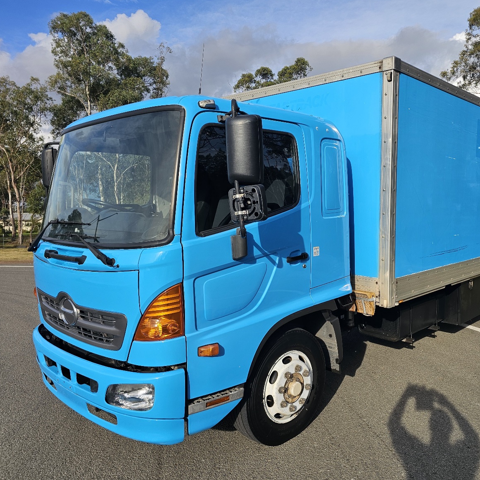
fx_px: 439
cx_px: 318
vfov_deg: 57.3
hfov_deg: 56.1
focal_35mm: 28
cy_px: 236
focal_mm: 6.3
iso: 40
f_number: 1.7
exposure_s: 1/2000
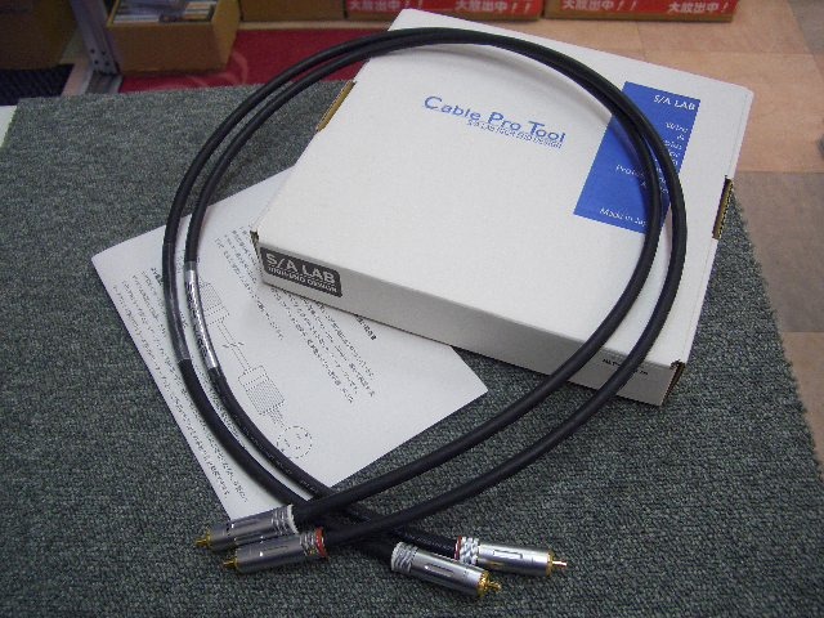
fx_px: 833
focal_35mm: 35
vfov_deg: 40.7
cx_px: 412
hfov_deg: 52.6
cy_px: 309
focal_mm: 5.8
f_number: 2.6
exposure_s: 1/60
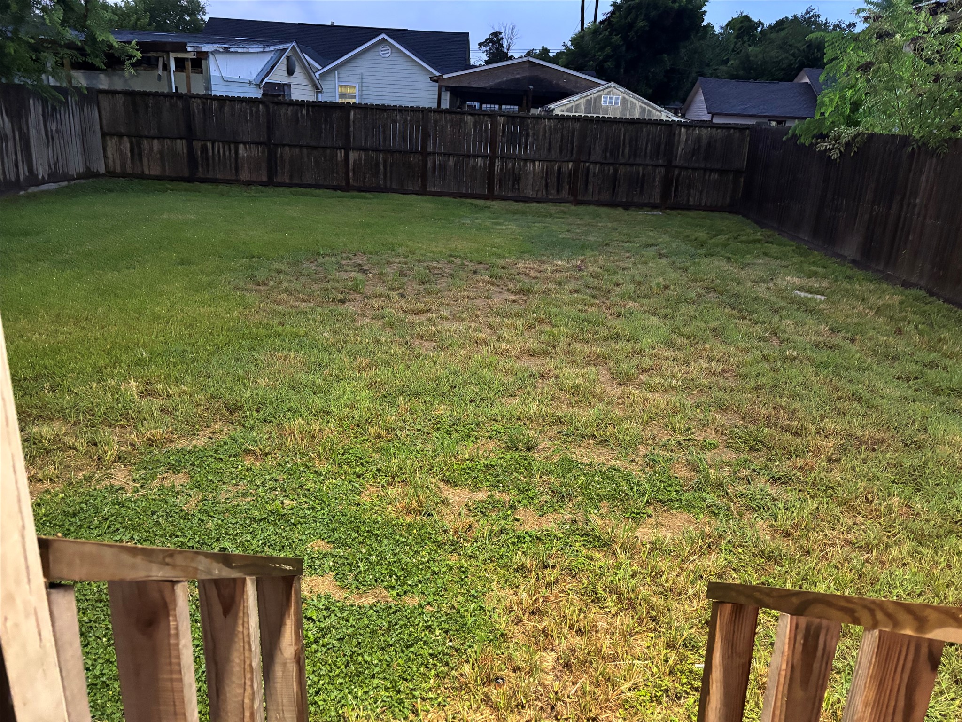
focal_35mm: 26
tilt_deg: -19.5
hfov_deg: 67.3
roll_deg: -3.2
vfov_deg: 53.1
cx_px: 481
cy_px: 361
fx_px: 723
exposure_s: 1/30
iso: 640
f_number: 1.6
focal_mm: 5.96
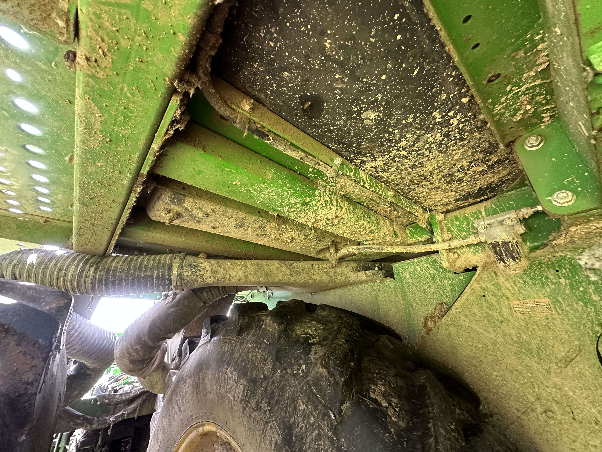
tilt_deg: +25.8
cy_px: 226
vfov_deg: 85.7
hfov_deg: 102.1
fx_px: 243
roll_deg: -0.2
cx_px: 301
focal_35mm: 14
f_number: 2.2
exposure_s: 1/81
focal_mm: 2.22
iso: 320
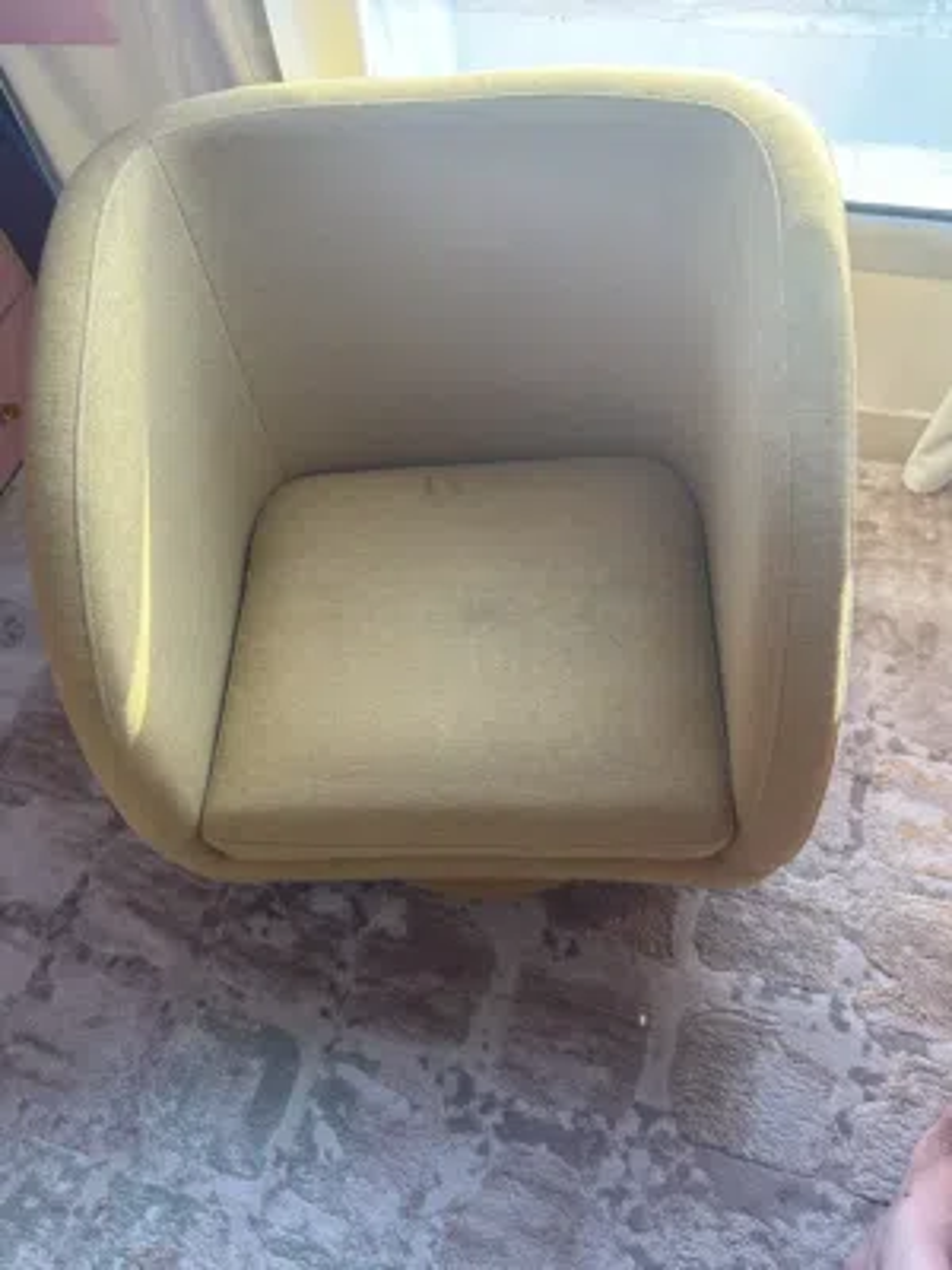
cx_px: 476
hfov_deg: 56.8
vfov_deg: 71.6
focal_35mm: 24
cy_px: 635
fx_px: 880
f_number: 1.78
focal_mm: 6.86
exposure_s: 1/121
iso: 160
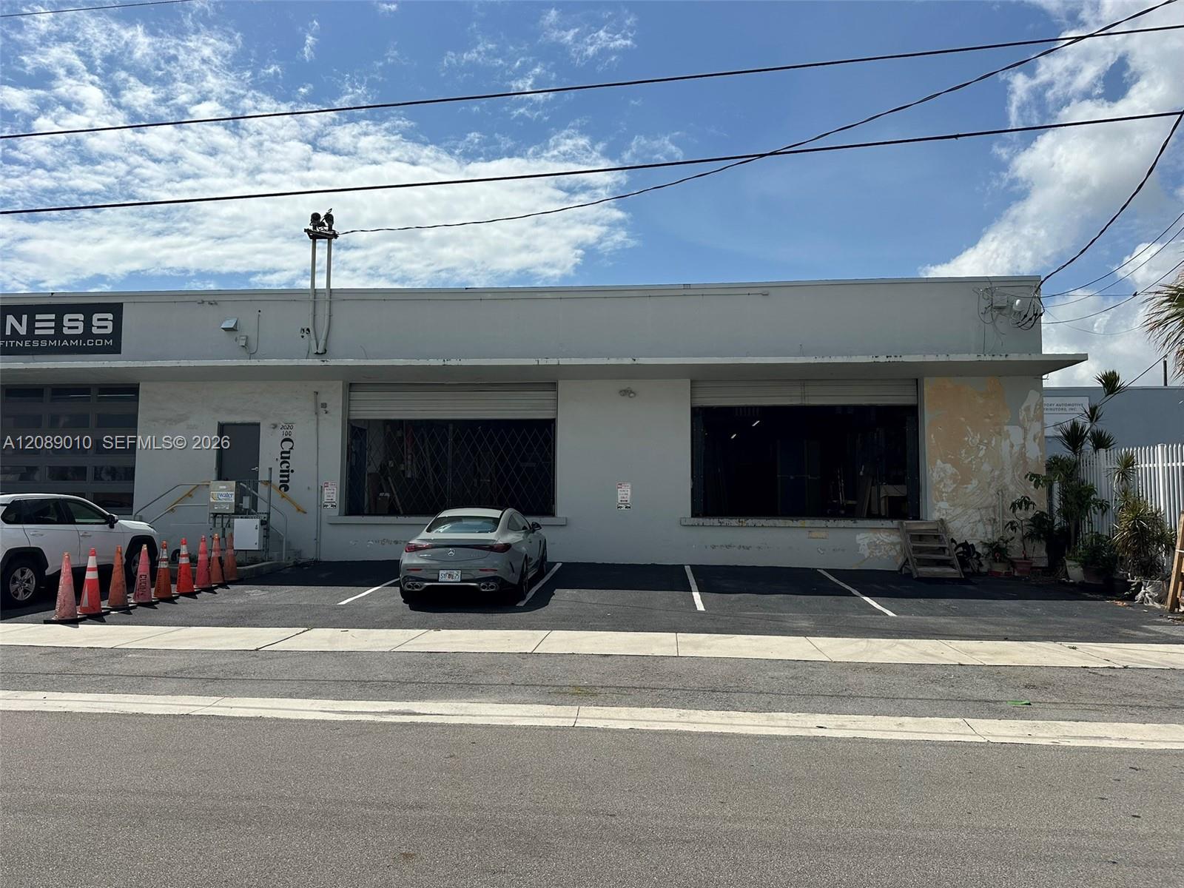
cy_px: 444
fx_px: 821
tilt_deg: +4.4
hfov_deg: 71.6
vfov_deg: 56.8
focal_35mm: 24
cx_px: 592
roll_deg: -1.0
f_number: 1.78
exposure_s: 1/8929
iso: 80
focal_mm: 6.86
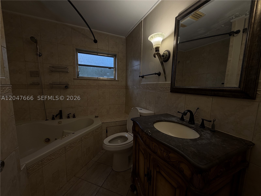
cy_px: 98
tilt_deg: -7.1
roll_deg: -1.3
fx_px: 106
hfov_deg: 102.1
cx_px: 130
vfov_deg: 85.7
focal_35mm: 14
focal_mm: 2.22
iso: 100
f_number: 2.2
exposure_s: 1/120
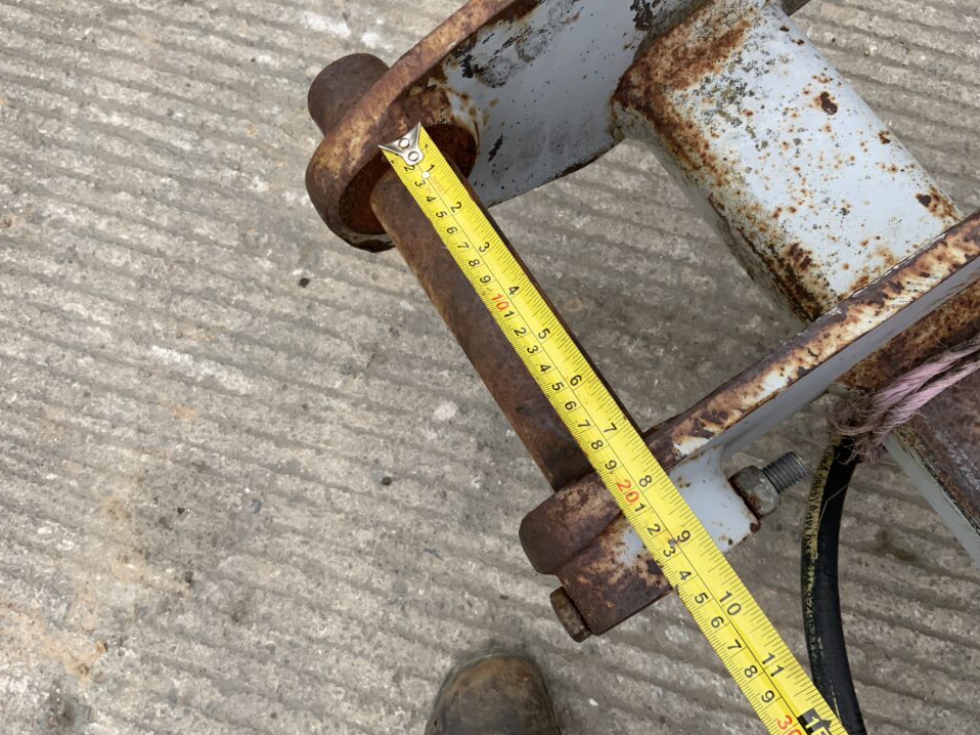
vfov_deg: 45.4
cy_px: 353
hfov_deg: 58.3
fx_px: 877
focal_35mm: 31
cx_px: 517
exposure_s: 1/770
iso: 16
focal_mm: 3
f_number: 1.8
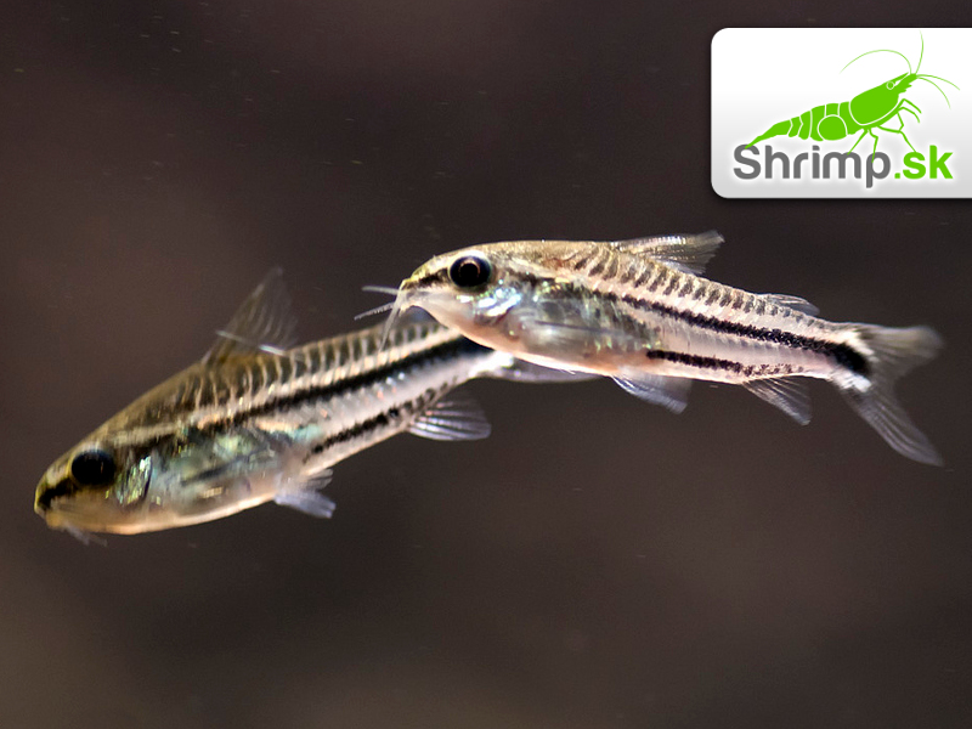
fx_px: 1011
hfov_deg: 51.4
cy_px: 364
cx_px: 486
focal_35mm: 36
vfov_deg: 39.7
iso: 80
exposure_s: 1/40
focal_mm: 6
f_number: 3.2
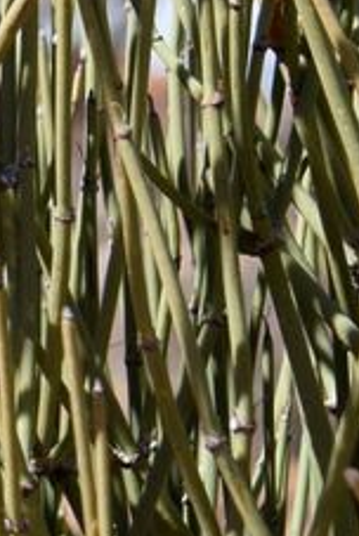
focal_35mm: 368
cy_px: -529
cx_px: -1051
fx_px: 5487
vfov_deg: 5.5
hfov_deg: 3.6
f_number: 8
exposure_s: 1/500
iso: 200
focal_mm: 31
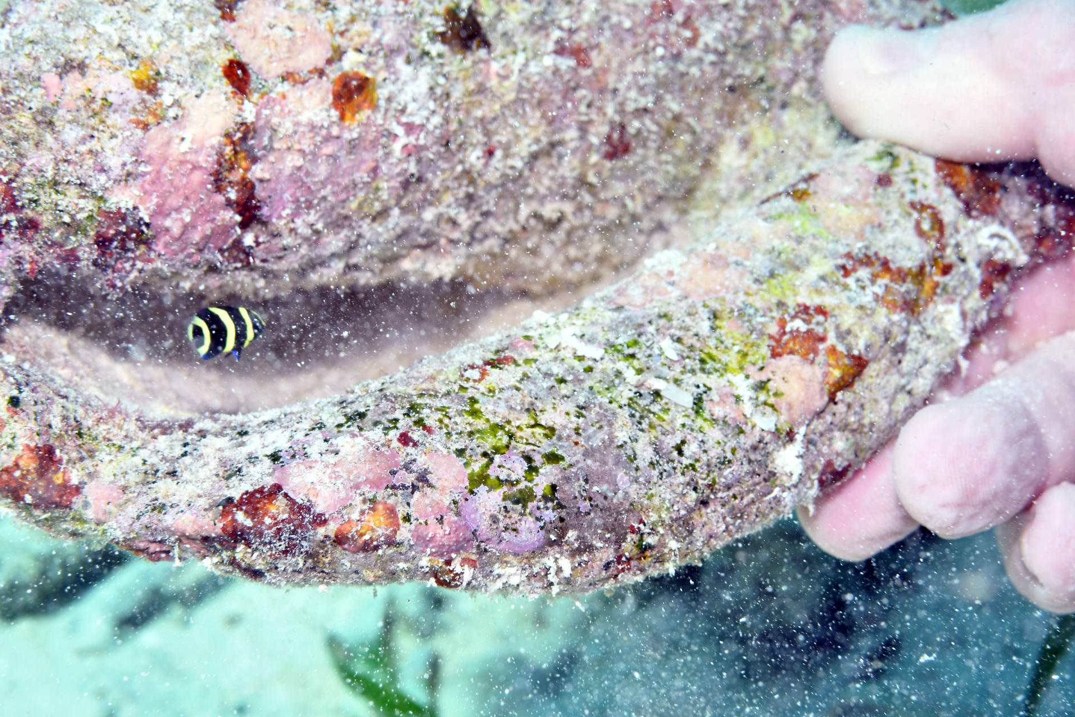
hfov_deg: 22.4
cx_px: 532
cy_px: 356
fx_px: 2717
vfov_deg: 15.0
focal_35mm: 91
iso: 200
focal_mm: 60
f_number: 11
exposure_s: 1/160
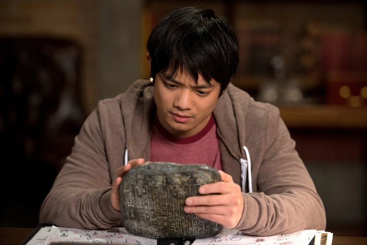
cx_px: 184
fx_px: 1377
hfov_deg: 15.2
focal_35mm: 135
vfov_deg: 10.2
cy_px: 122
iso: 2000
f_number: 2.8
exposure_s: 1/100
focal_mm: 135
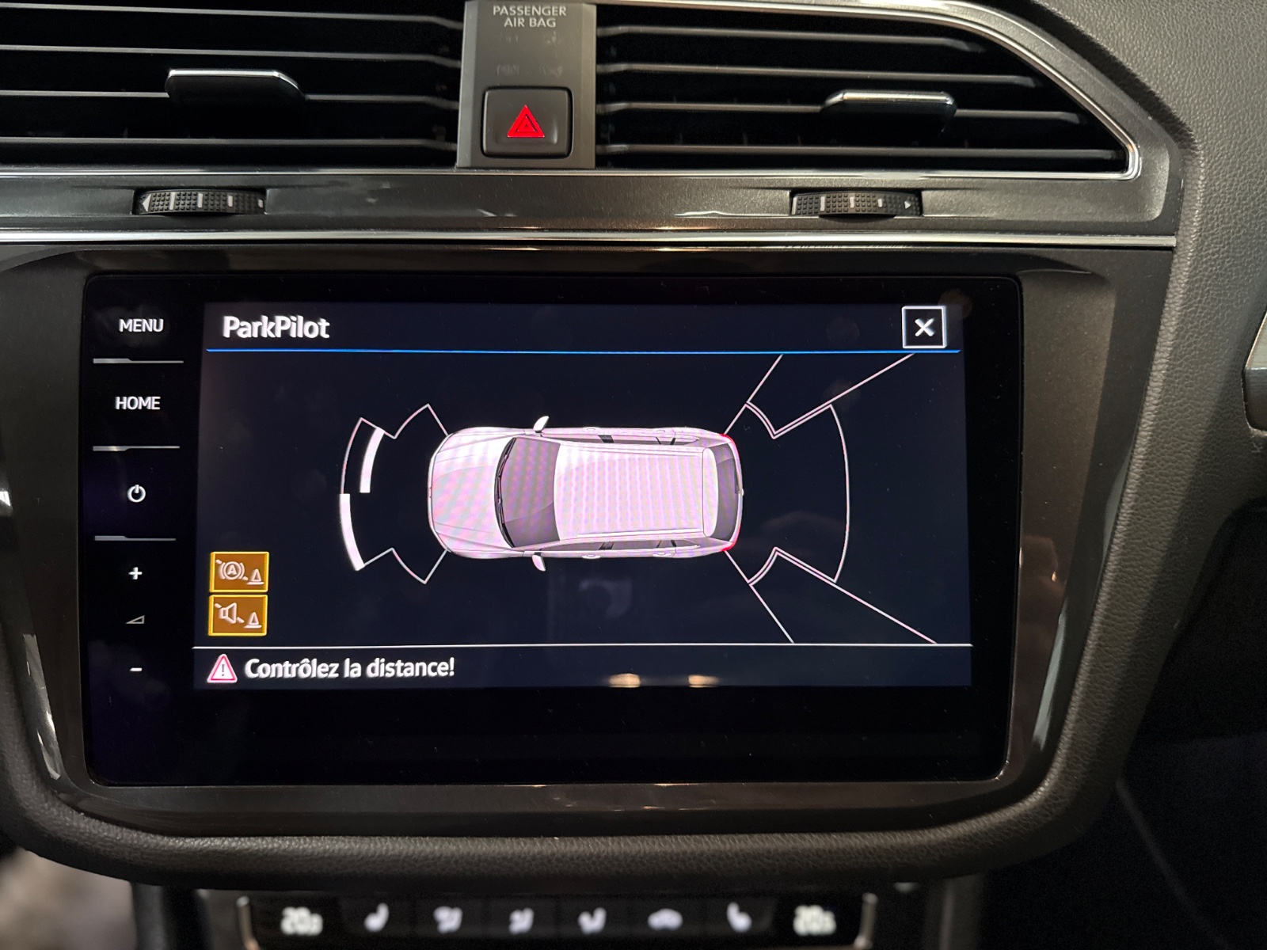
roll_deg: -1.3
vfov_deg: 56.8
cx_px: 634
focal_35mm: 24
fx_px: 878
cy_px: 475
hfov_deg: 71.6
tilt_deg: -29.4
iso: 1000
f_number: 1.78
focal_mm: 6.76
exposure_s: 1/40
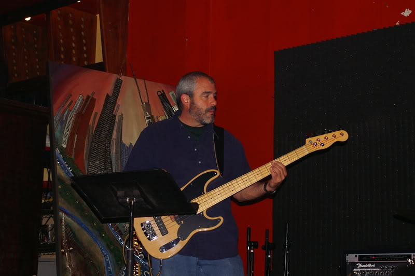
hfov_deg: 27.0
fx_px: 864
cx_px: 208
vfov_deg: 18.2
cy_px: 138
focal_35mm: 75
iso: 400
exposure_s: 1/100
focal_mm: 50
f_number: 5.6
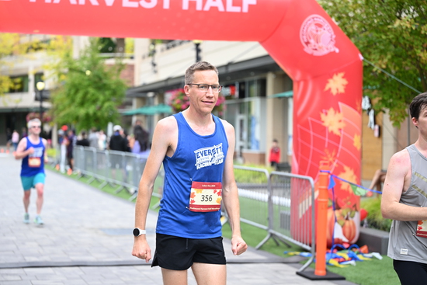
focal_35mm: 70
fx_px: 830
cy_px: 142
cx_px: 214
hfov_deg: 28.8
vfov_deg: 19.5
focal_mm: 70
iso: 800
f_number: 2.8
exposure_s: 1/1600
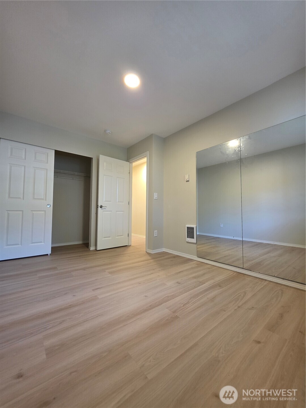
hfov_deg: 89.9
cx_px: 153
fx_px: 153
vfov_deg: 106.2
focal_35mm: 13
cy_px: 204
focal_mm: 2.2
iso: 250
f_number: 1.9
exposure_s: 1/60
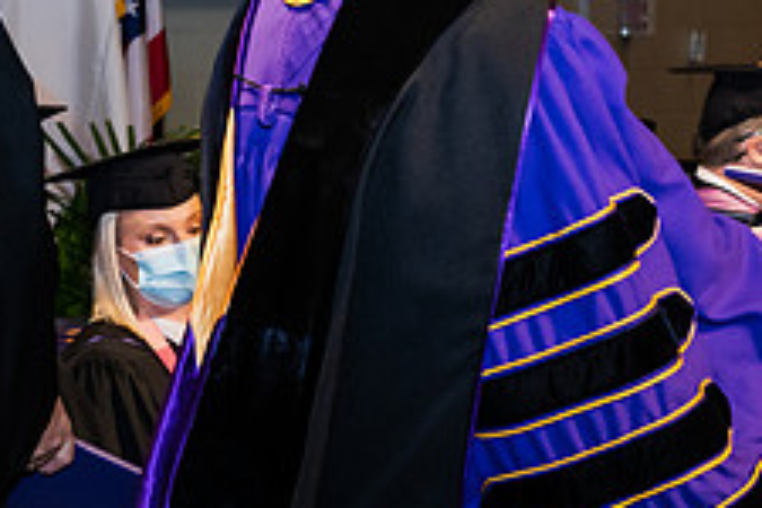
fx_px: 3386
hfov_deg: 12.8
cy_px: 130
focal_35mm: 160
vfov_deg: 8.6
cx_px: 664
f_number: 6.3
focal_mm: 62
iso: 1600
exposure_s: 1/200
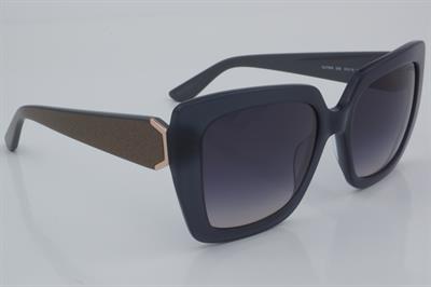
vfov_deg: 18.2
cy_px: 144
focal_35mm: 75
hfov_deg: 27.0
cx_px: 216
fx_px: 897
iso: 100
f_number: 32
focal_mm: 50
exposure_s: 1/4
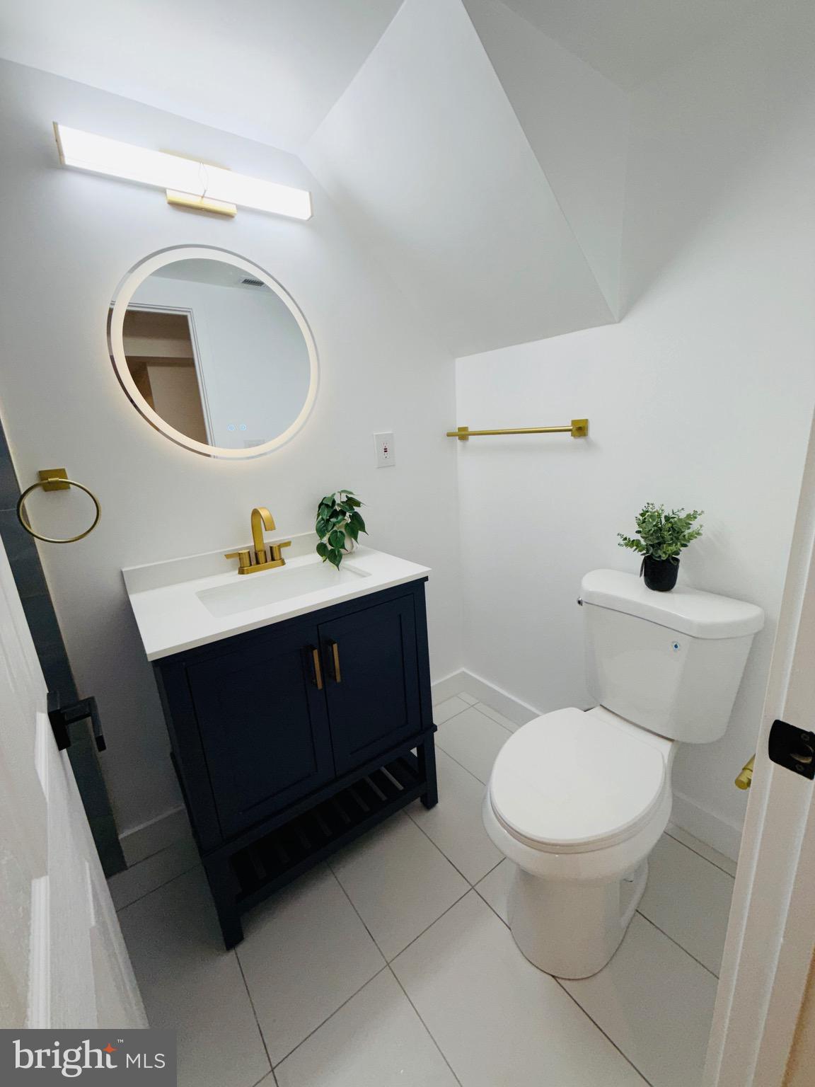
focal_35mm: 14
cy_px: 544
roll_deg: +3.1
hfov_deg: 85.7
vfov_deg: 102.1
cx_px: 408
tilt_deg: -14.1
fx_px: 439
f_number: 2.2
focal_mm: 2.22
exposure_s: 1/120
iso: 80
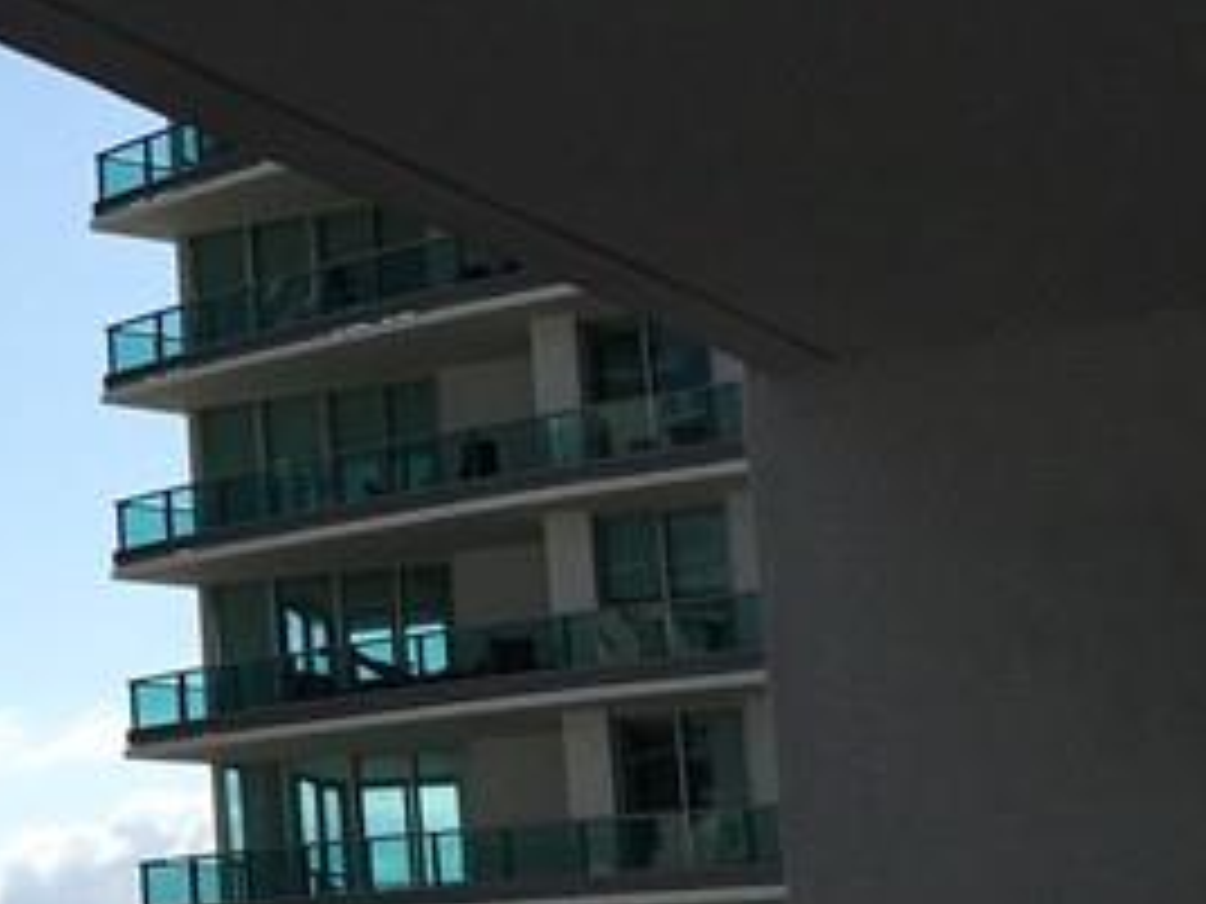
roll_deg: +0.3
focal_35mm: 111
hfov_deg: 15.6
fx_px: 3867
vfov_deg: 13.3
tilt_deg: +9.6
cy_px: 526
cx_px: -842
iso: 25
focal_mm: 4.15
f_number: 2.2
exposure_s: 1/4525
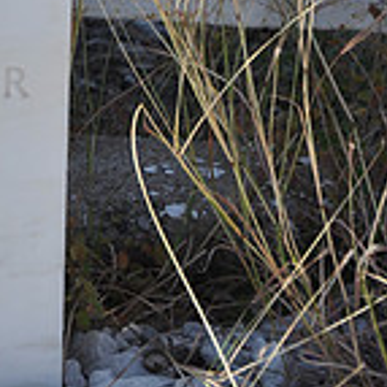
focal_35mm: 466
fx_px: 5894
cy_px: -42
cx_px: -214
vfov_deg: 3.8
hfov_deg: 3.7
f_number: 7.1
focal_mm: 90
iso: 200
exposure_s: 1/200
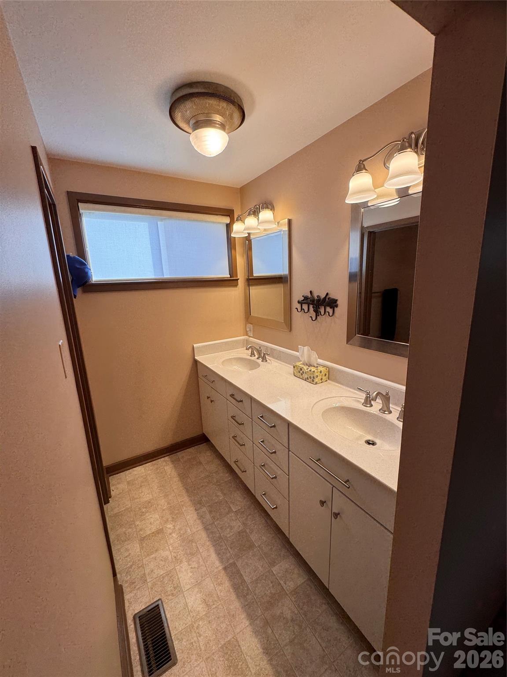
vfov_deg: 102.1
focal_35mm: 14
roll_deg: +2.6
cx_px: 254
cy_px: 338
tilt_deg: -12.0
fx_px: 273
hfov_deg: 85.7
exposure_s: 1/120
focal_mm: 2.22
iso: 50
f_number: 2.2
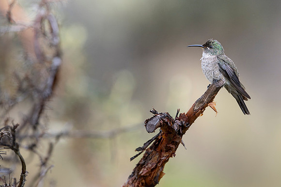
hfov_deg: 3.4
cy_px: 75
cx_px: 168
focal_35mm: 599
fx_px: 4676
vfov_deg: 2.3
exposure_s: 1/1250
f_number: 5.6
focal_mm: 500
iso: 640
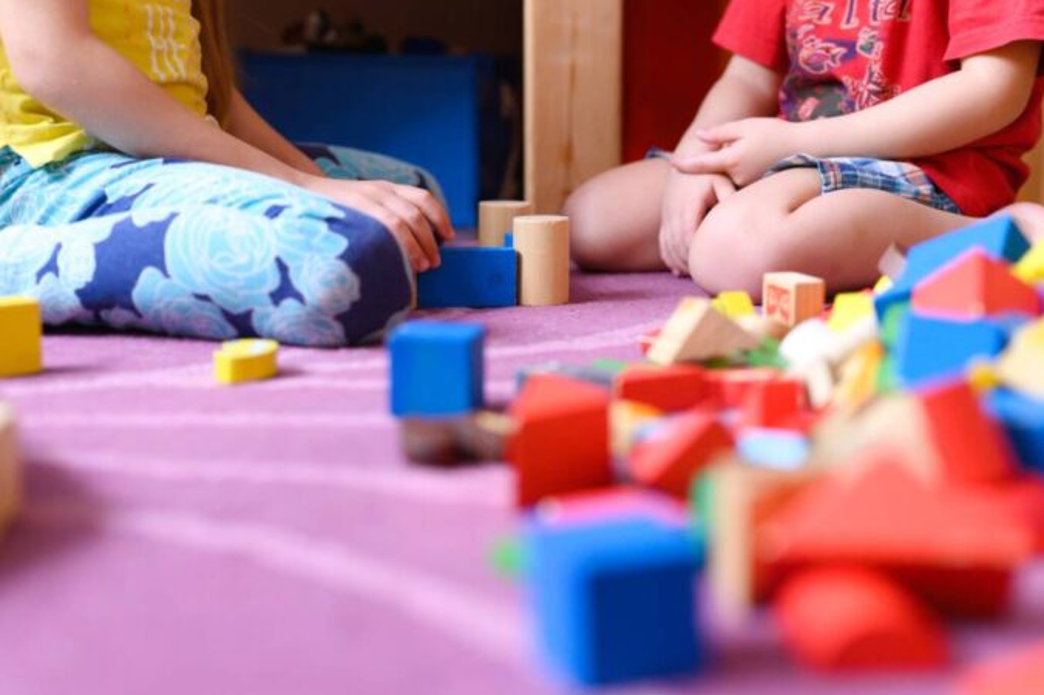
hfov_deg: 36.9
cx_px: 539
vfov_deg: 25.0
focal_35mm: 54
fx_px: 1565
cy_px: 361
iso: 1250
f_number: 2.5
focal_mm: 50
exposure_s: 1/200
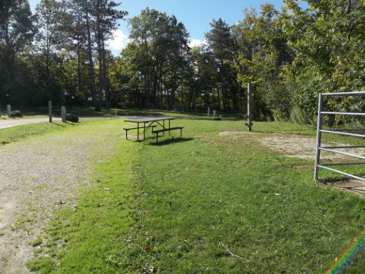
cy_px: 137
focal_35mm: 27
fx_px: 285
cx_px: 182
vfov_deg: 51.4
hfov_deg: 65.3
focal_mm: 4.9
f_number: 8.9
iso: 80
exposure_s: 1/125
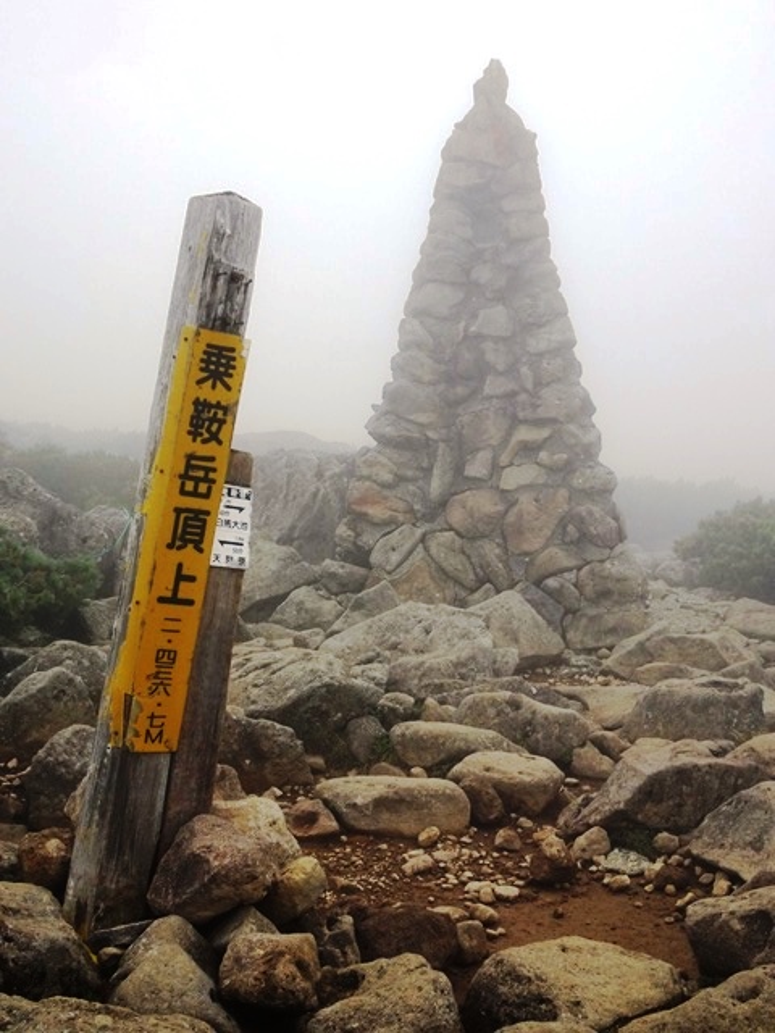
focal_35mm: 50
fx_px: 1493
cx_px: 388
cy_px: 516
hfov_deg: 29.1
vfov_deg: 38.2
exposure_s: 1/400
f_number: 4.5
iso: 80
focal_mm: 8.51
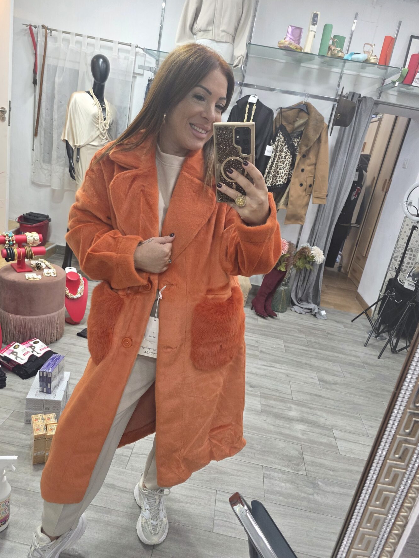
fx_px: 403
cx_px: 212
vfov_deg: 69.4
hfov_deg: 54.9
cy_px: 270
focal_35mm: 25
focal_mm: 6.3
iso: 200
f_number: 1.7
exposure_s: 1/100
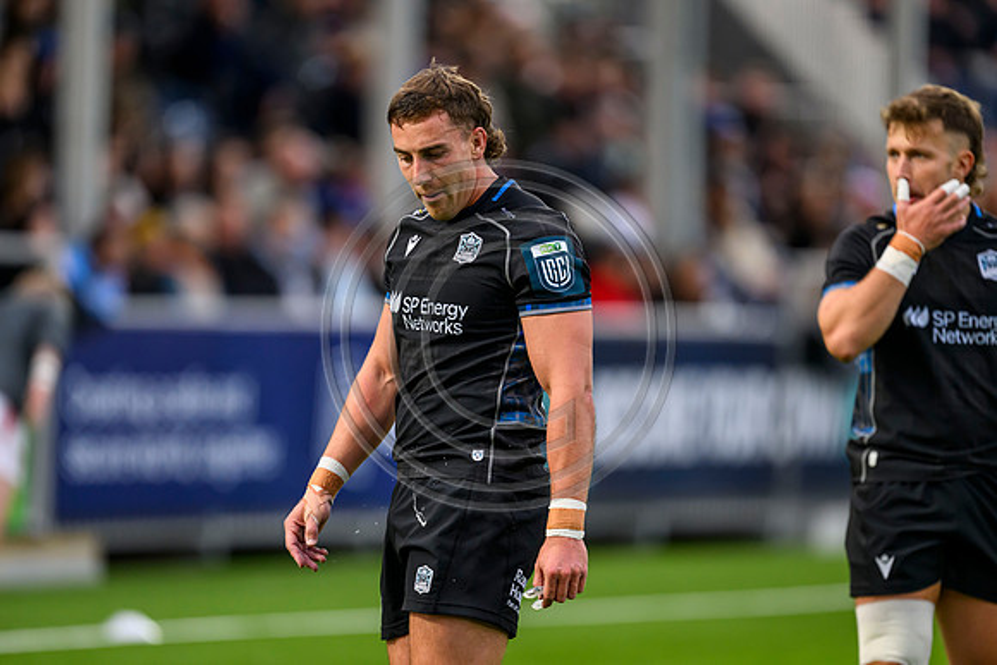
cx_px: 498
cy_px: 332
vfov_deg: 3.4
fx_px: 11080
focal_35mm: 400
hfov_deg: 5.2
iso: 2000
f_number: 3.2
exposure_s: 1/2000
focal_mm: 400
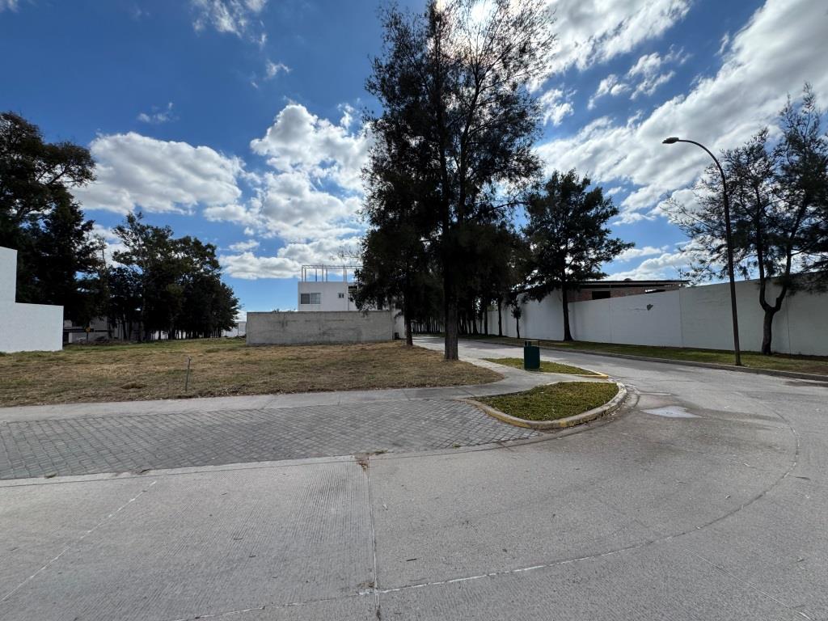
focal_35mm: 14
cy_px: 310
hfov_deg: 102.1
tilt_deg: +4.1
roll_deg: +0.8
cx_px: 414
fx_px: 335
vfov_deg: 85.7
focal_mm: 2.22
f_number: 2.2
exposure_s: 1/2342
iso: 50
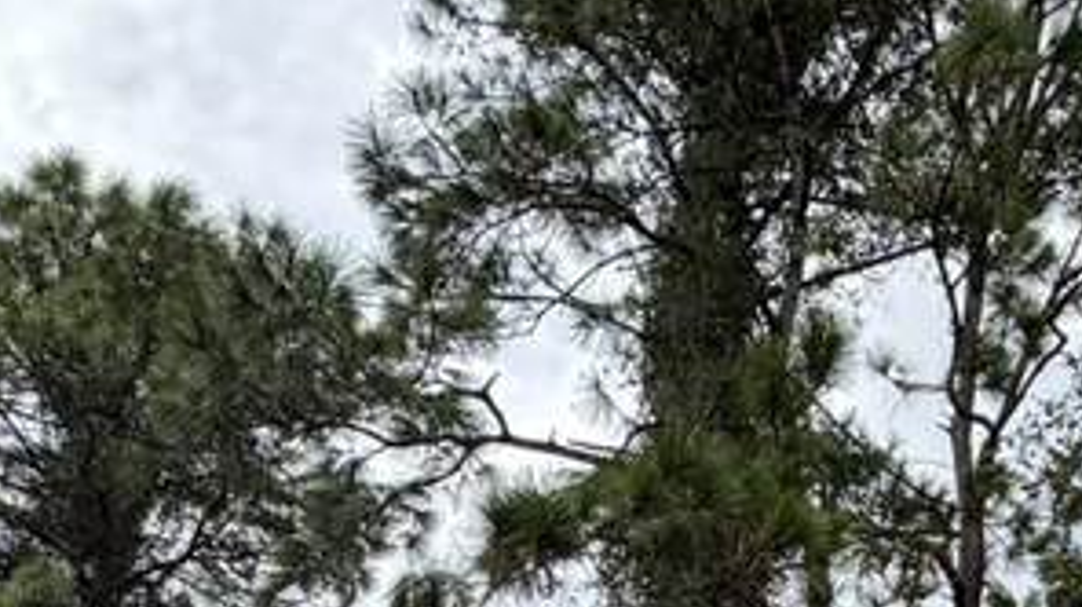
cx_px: 775
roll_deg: -0.2
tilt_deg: +8.9
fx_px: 1892
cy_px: 962
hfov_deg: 31.5
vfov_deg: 16.3
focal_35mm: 66
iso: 25
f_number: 2.2
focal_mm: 2.22
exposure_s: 1/770
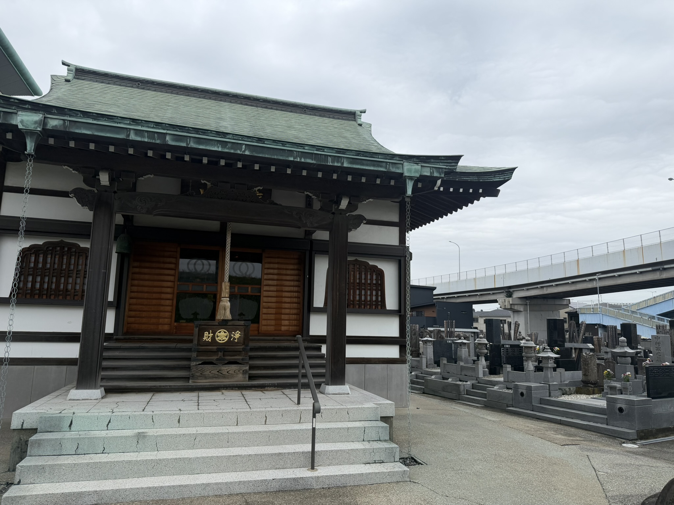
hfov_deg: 71.6
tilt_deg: +8.6
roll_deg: -1.2
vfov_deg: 56.8
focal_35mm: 24
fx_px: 467
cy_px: 252
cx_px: 337
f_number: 1.78
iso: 80
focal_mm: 6.76
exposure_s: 1/1689
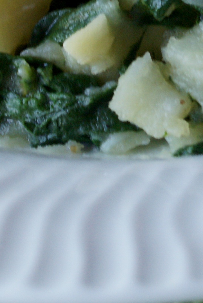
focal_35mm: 243
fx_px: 2046
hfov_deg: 5.7
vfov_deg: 8.3
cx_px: 186
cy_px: -123
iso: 400
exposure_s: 1/30
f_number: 5.6
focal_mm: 45
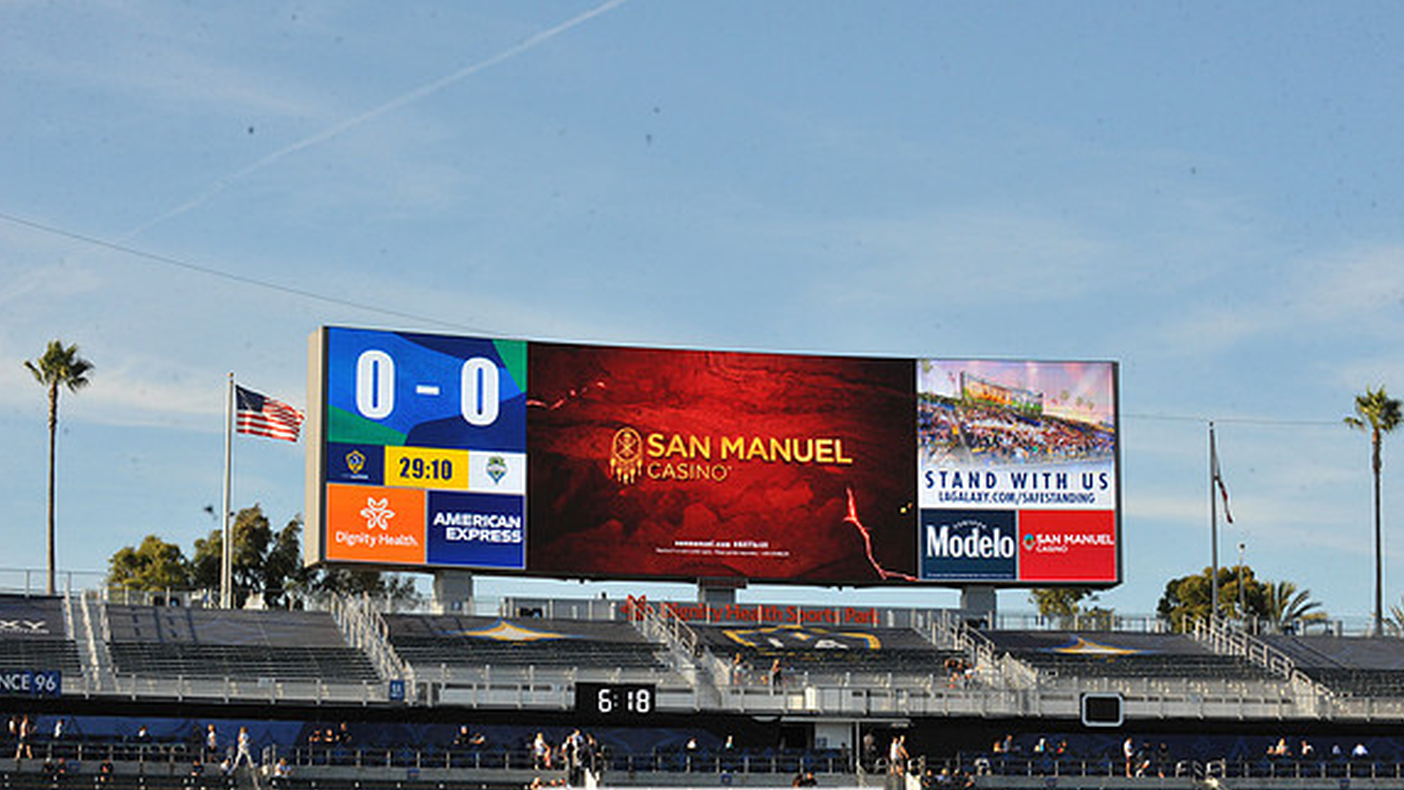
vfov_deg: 13.9
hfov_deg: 24.5
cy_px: 451
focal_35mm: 87
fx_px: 3239
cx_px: 709
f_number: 16
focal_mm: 82
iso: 1600
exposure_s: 1/800
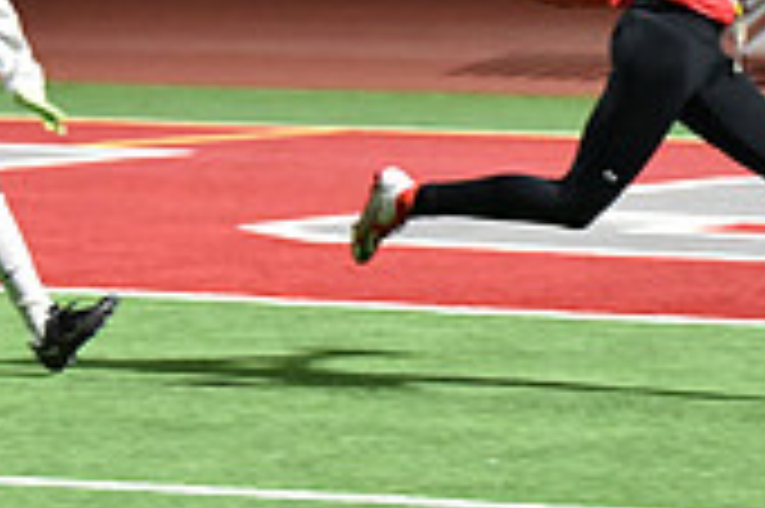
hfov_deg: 5.7
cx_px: 662
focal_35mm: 359
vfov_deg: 3.8
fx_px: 7621
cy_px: -38
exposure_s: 1/640
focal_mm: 105
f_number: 2.8
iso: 9000
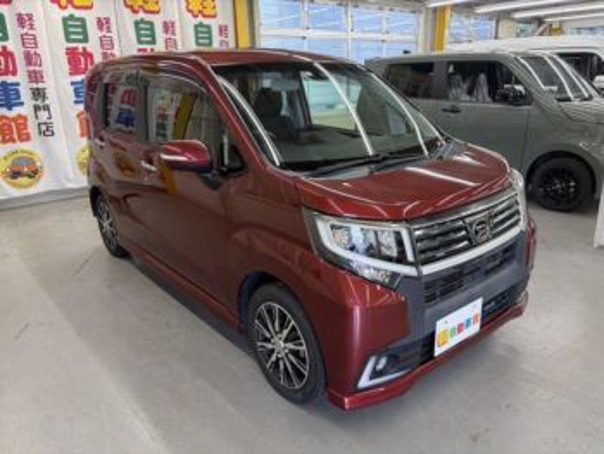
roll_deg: +2.4
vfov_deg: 53.1
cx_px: 302
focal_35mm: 26
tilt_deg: -17.2
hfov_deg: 67.3
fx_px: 454
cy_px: 227
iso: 80
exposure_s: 1/50
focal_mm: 5.96
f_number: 1.6
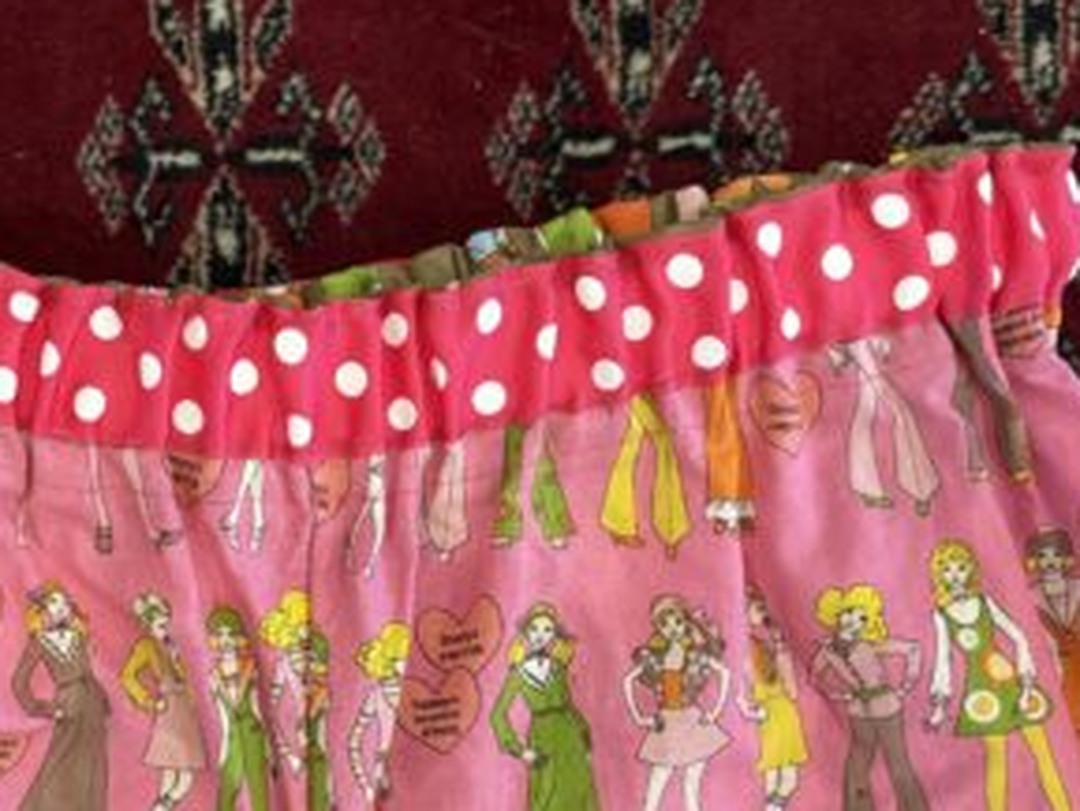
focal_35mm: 54
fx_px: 1685
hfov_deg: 34.4
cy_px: 643
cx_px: 217
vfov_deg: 26.6
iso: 400
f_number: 1.6
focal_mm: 5.96
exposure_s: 1/60
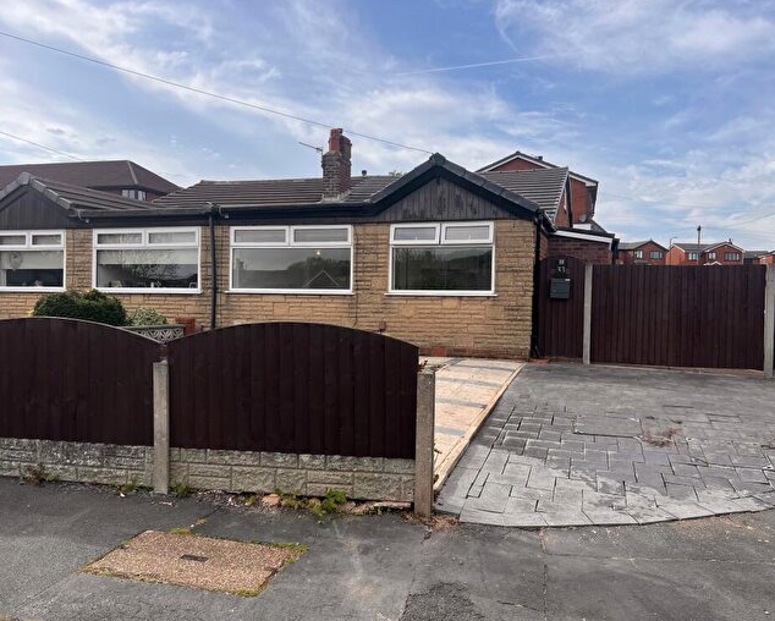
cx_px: 408
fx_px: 643
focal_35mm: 28
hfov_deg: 62.1
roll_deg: -0.9
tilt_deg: +0.3
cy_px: 316
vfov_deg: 51.6
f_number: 1.5
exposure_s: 1/4444
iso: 50
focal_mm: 5.7
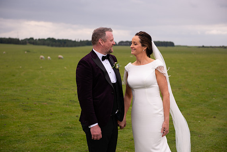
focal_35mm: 63
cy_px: 75
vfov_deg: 21.6
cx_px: 112
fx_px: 397
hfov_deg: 31.9
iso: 64
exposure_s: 1/320
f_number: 3.5
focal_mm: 62
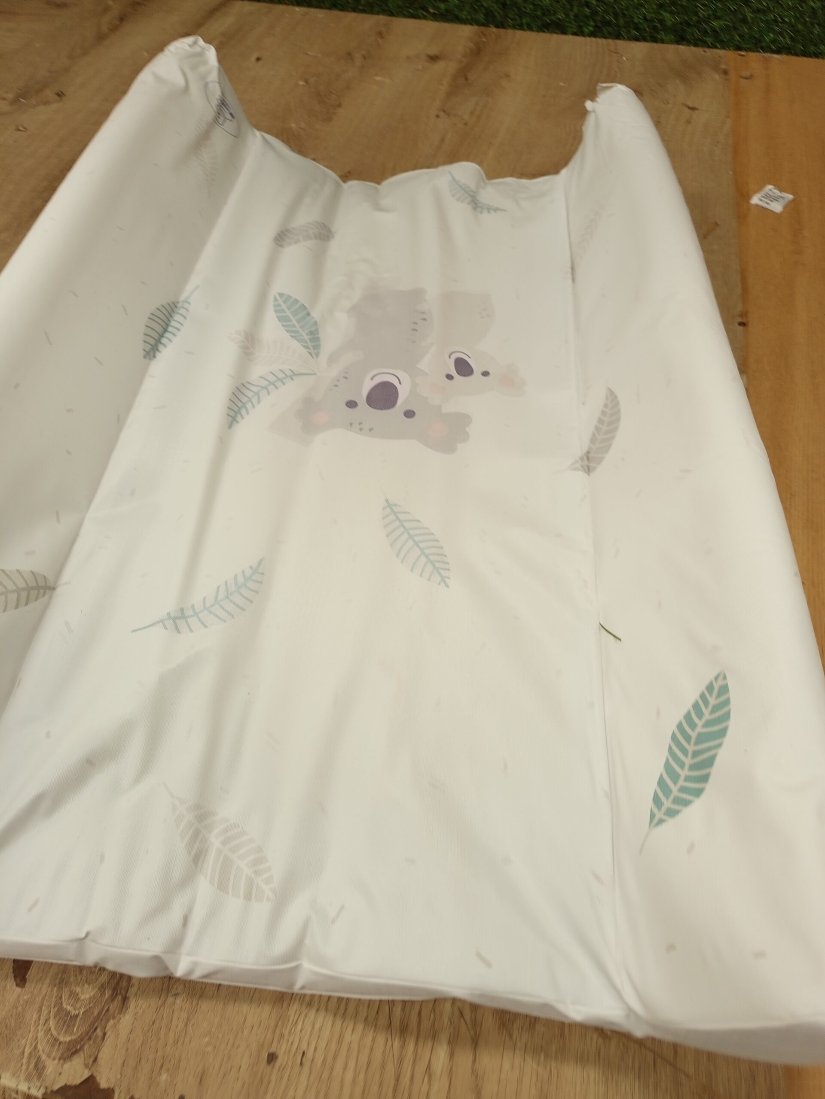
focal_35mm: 24
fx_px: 763
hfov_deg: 56.8
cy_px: 550
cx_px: 412
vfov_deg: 71.6
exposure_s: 1/100
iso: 80
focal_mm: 5.24
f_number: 1.7
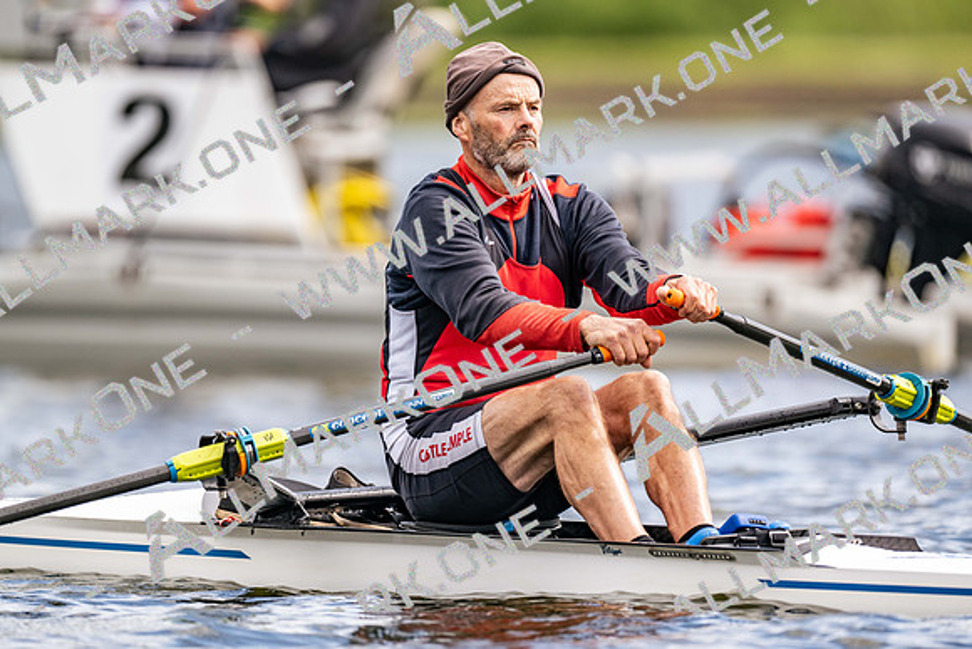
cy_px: 324
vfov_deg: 2.3
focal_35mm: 600
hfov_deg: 3.4
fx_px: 16203
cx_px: 486
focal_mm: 600
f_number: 4
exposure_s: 1/2500
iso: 320
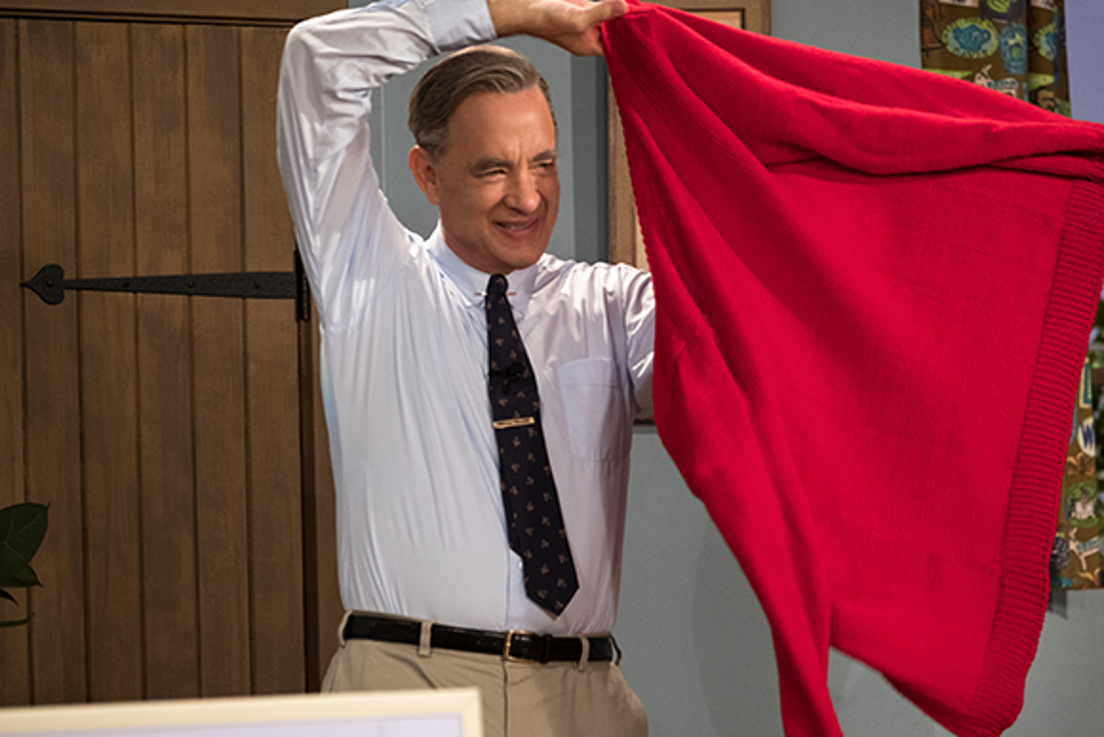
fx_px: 6441
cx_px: 552
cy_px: 368
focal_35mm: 210
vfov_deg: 6.5
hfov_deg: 9.8
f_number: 4
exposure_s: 1/200
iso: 2000
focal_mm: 140
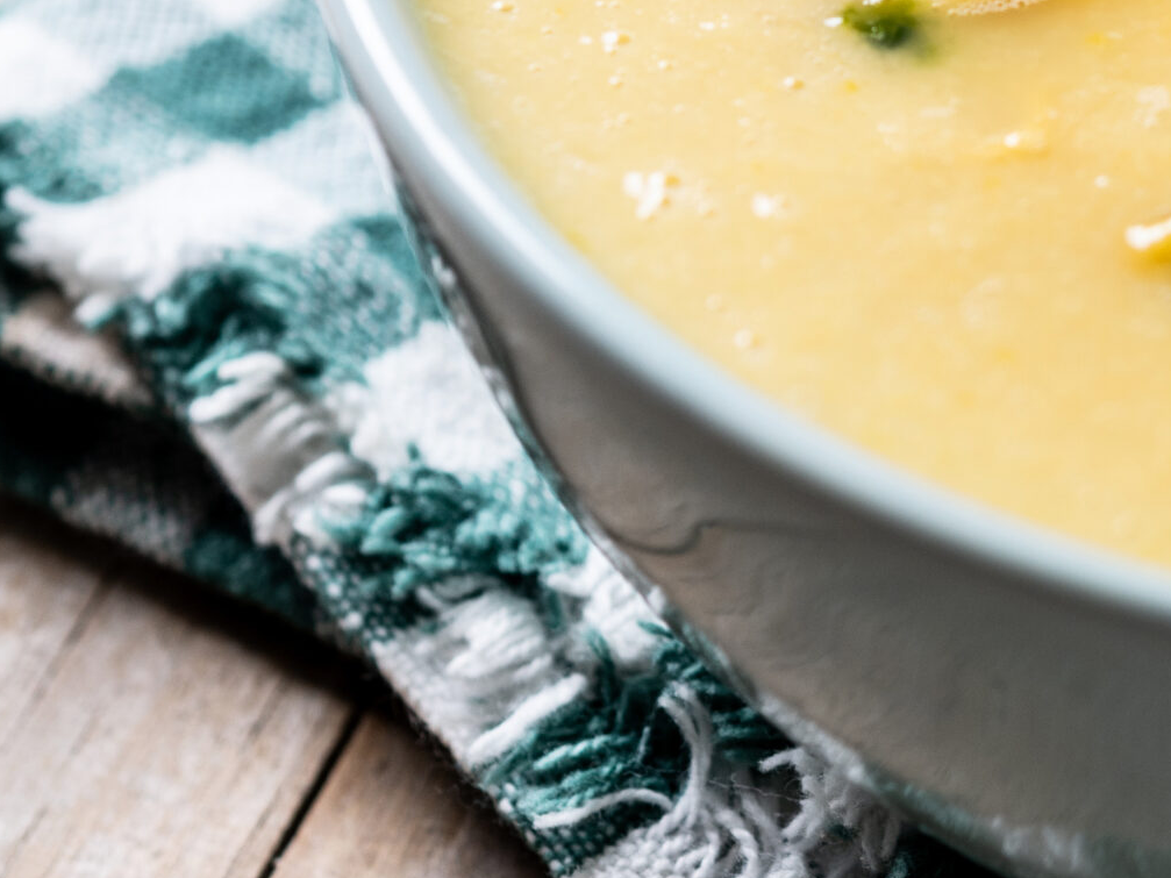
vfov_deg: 6.7
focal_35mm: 220
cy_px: -13
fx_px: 7441
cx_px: 1336
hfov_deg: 8.9
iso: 100
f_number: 5
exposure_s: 1/200
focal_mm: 60
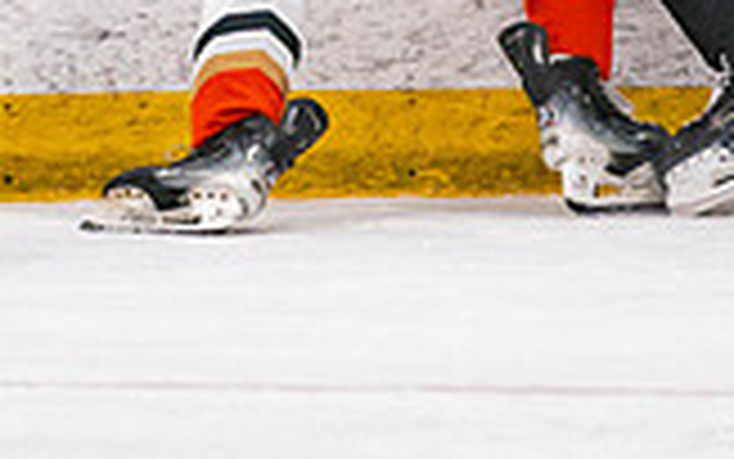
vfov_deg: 1.2
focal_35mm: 1075
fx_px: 21512
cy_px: -183
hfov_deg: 2.0
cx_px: 401
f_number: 2.8
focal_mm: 200
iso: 1000
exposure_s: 1/640
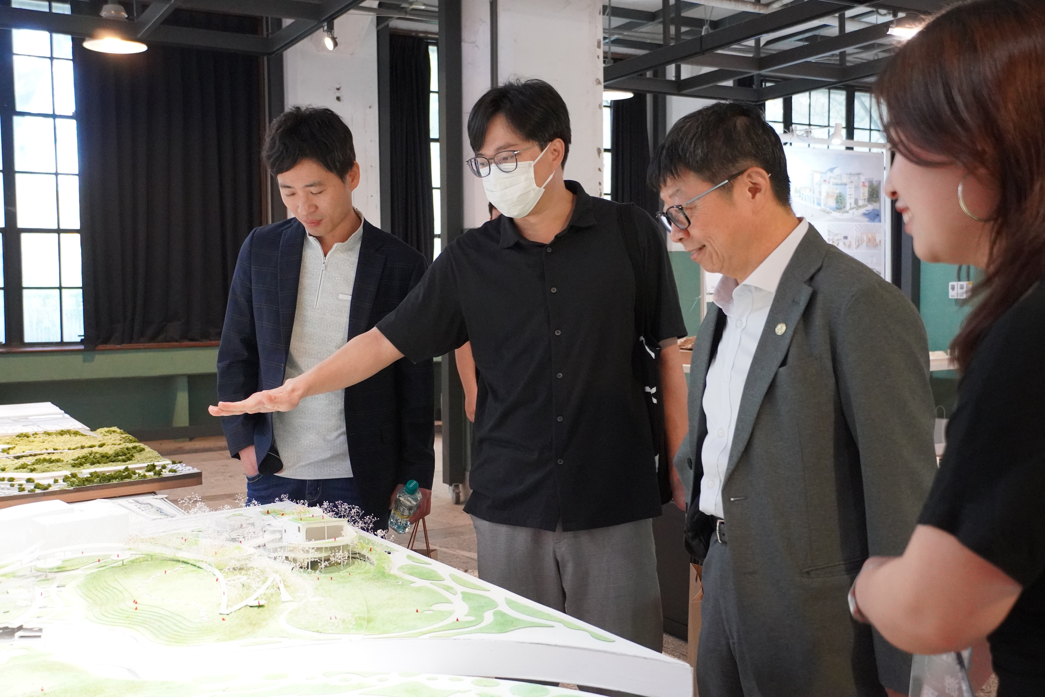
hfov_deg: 49.6
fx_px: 1132
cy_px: 348
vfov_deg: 34.2
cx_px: 522
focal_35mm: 39
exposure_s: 1/160
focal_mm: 26
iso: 4000
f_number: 4
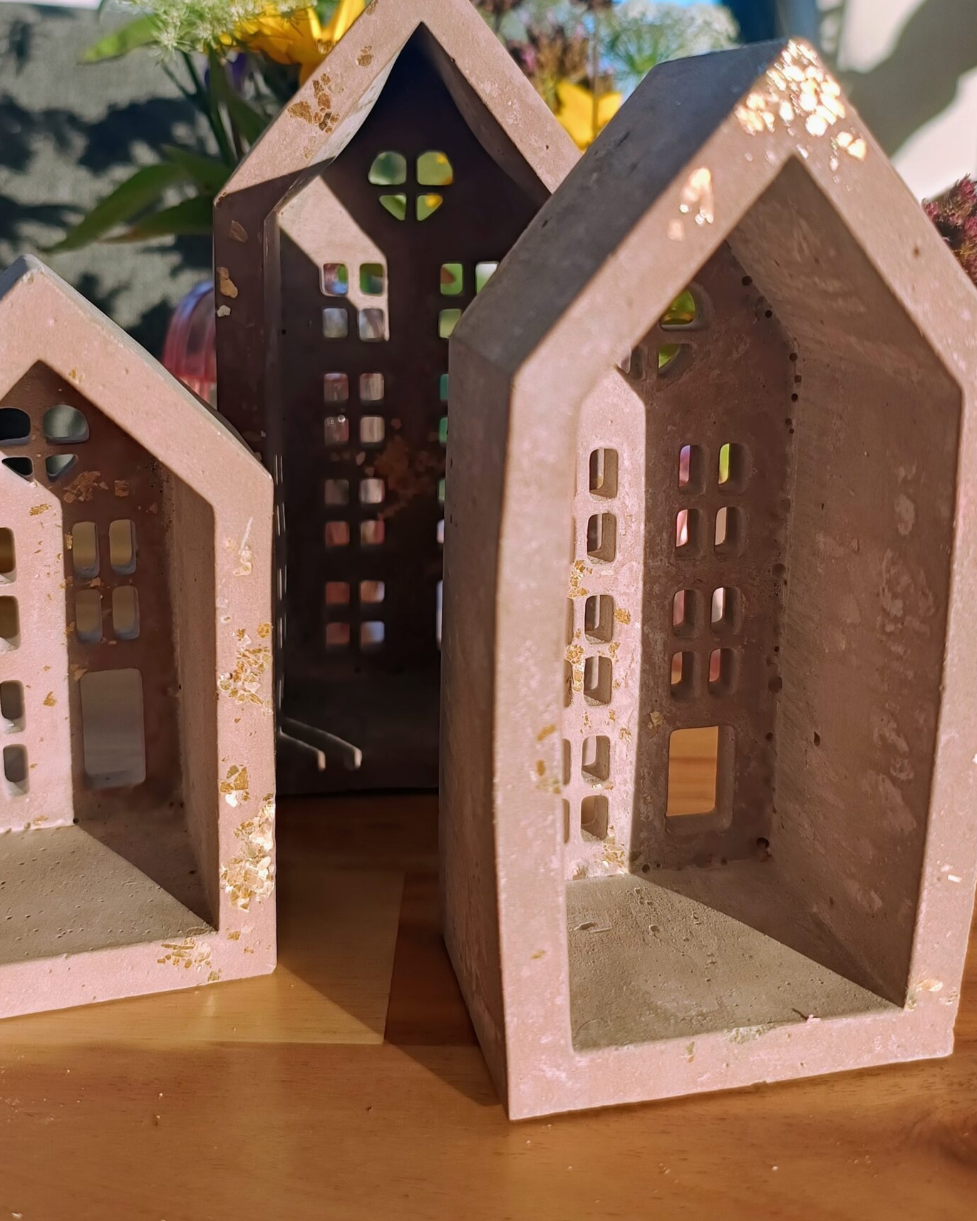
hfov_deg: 42.2
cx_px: 466
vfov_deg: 51.1
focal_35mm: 35
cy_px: 470
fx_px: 1265
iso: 103
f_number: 1.4
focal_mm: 5.89
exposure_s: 1/473
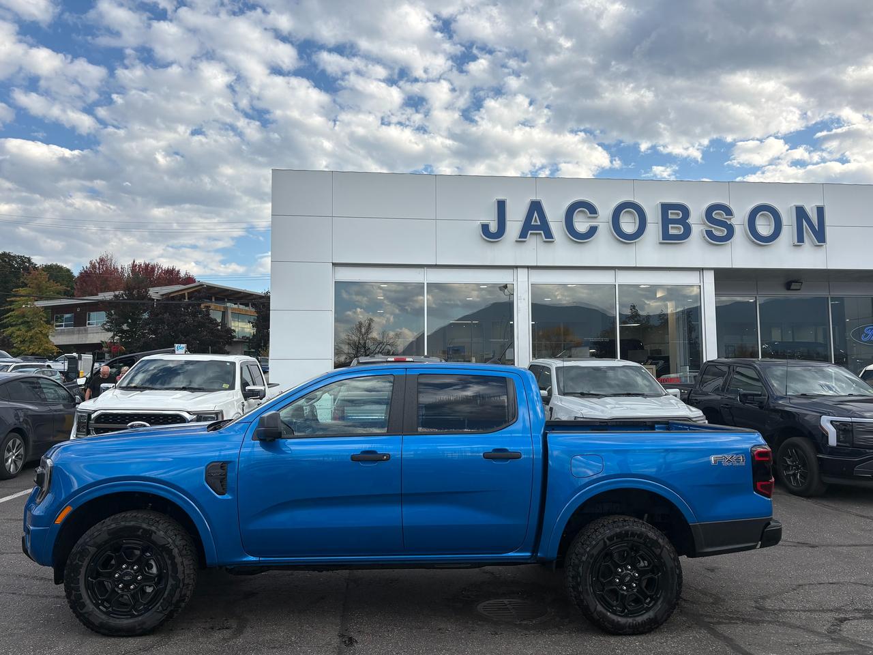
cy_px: 328
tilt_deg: +5.1
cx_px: 436
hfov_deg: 67.3
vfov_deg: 53.1
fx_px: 656
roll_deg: +0.2
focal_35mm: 26
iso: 50
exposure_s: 1/1953
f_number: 1.6
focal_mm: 5.96
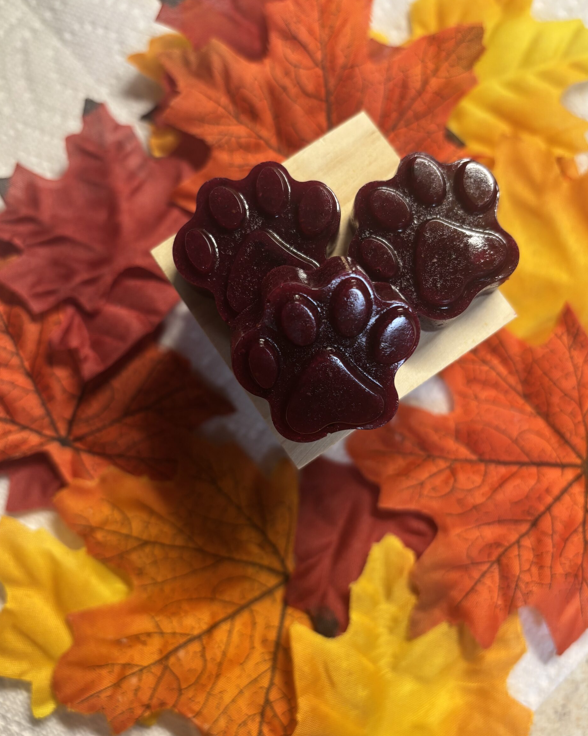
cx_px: 291
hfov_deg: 51.5
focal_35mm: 28
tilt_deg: -81.2
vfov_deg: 62.1
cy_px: 342
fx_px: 609
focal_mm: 5.96
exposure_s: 1/60
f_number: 1.6
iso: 100
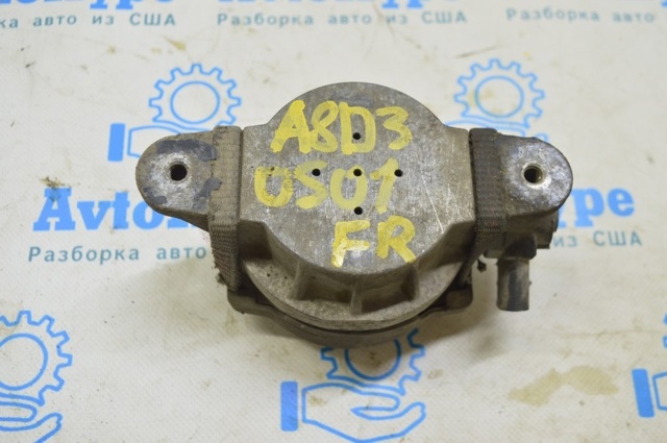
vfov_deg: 32.9
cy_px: 222
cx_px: 334
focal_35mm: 40
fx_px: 749
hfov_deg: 48.0
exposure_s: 1/20
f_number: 5.6
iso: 400
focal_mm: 27
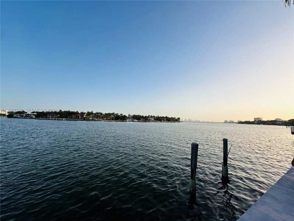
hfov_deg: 102.1
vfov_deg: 85.7
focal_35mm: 14
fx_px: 119
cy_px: 110
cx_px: 147
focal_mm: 2.22
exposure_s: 1/1490
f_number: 2.2
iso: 50
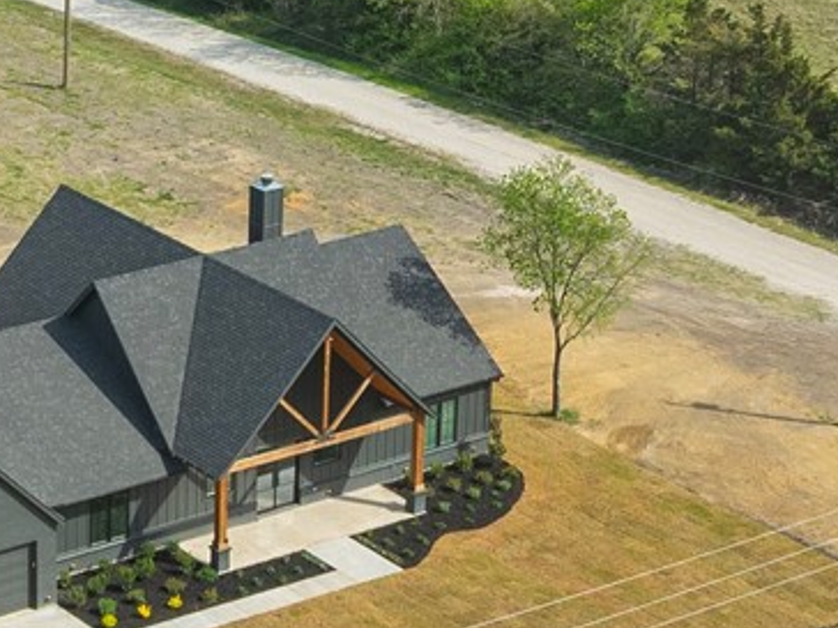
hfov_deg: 14.4
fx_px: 3268
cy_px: 409
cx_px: 8
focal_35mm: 135
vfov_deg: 11.0
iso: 100
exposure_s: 1/240
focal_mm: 12.29
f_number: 7.1
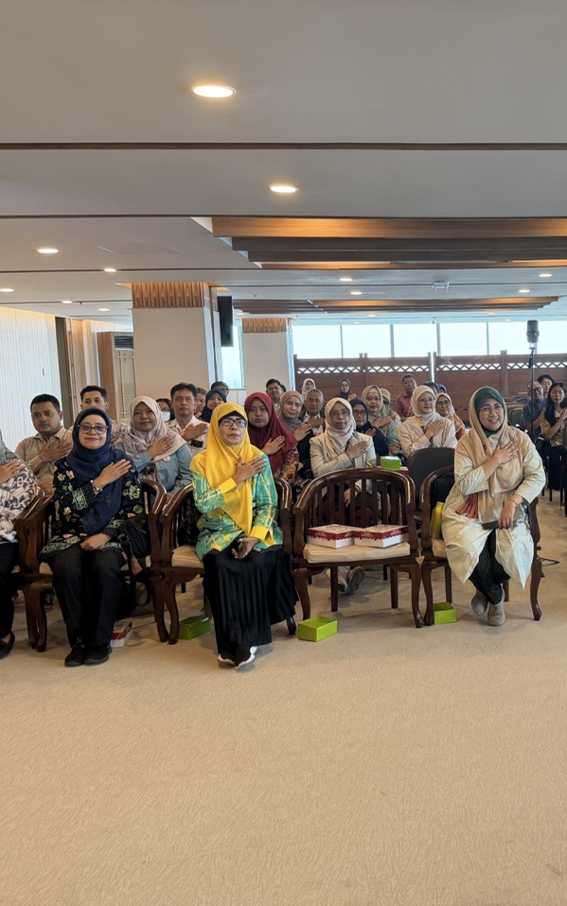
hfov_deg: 35.3
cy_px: 453
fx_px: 840
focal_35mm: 34
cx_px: 502
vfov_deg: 56.7
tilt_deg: -6.0
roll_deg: +1.7
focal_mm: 6.76
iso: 125
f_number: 1.78
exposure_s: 1/100
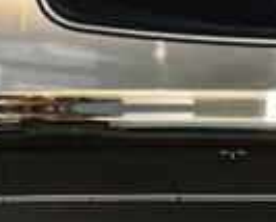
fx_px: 1596
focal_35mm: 195
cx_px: 218
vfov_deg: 7.2
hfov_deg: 9.9
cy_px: 612
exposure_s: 1/60
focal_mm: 5.7
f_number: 1.5
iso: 250
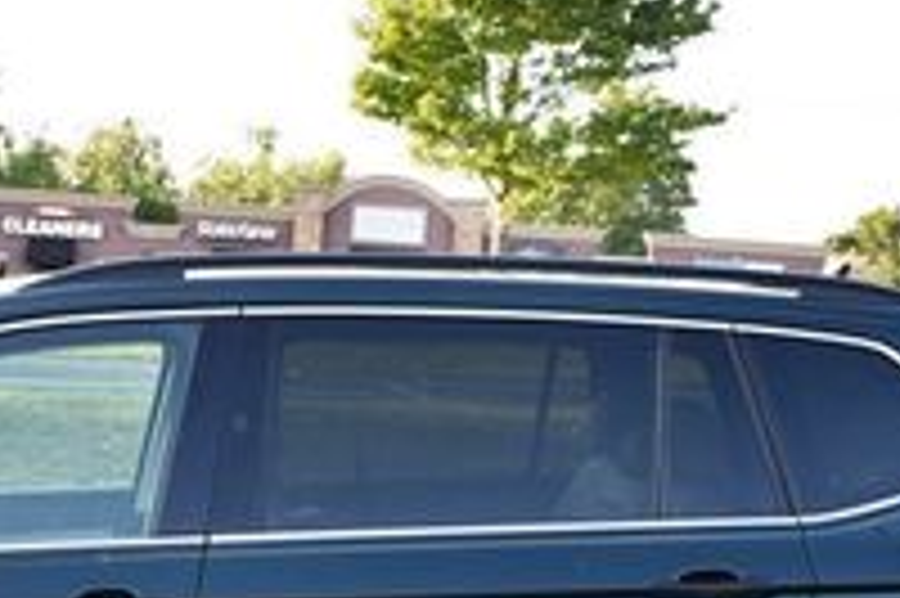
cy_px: 492
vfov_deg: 12.3
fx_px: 2763
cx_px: 212
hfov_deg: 18.4
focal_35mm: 111
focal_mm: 23
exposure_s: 1/250
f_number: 5.6
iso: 280
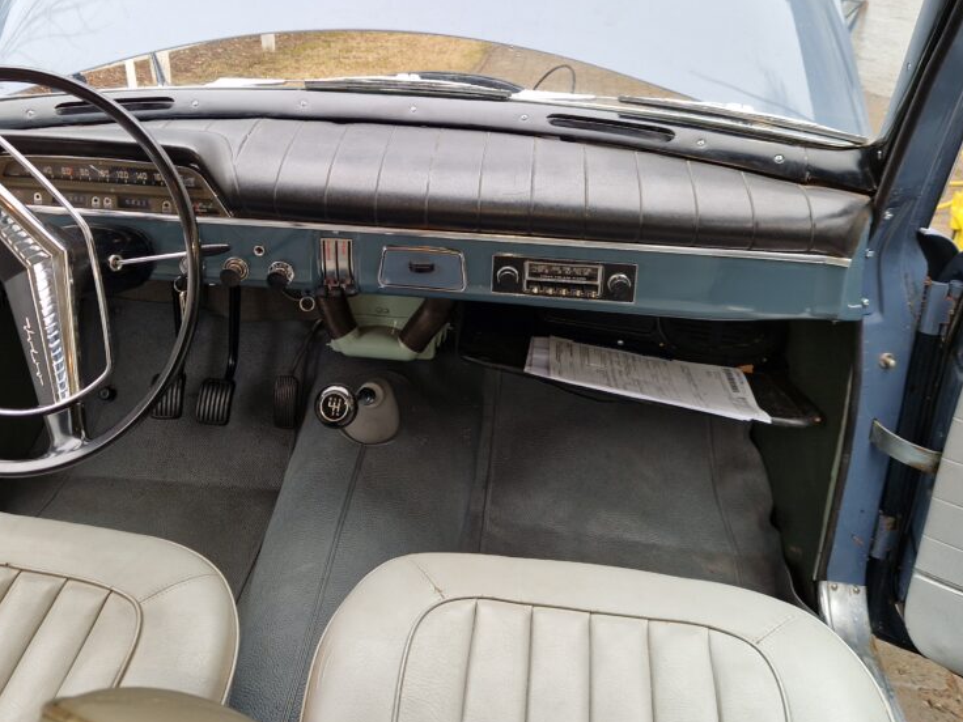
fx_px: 890
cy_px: 238
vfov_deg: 43.5
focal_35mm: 32
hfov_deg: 56.4
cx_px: 387
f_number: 1.8
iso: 80
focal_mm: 5.4
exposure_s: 1/180
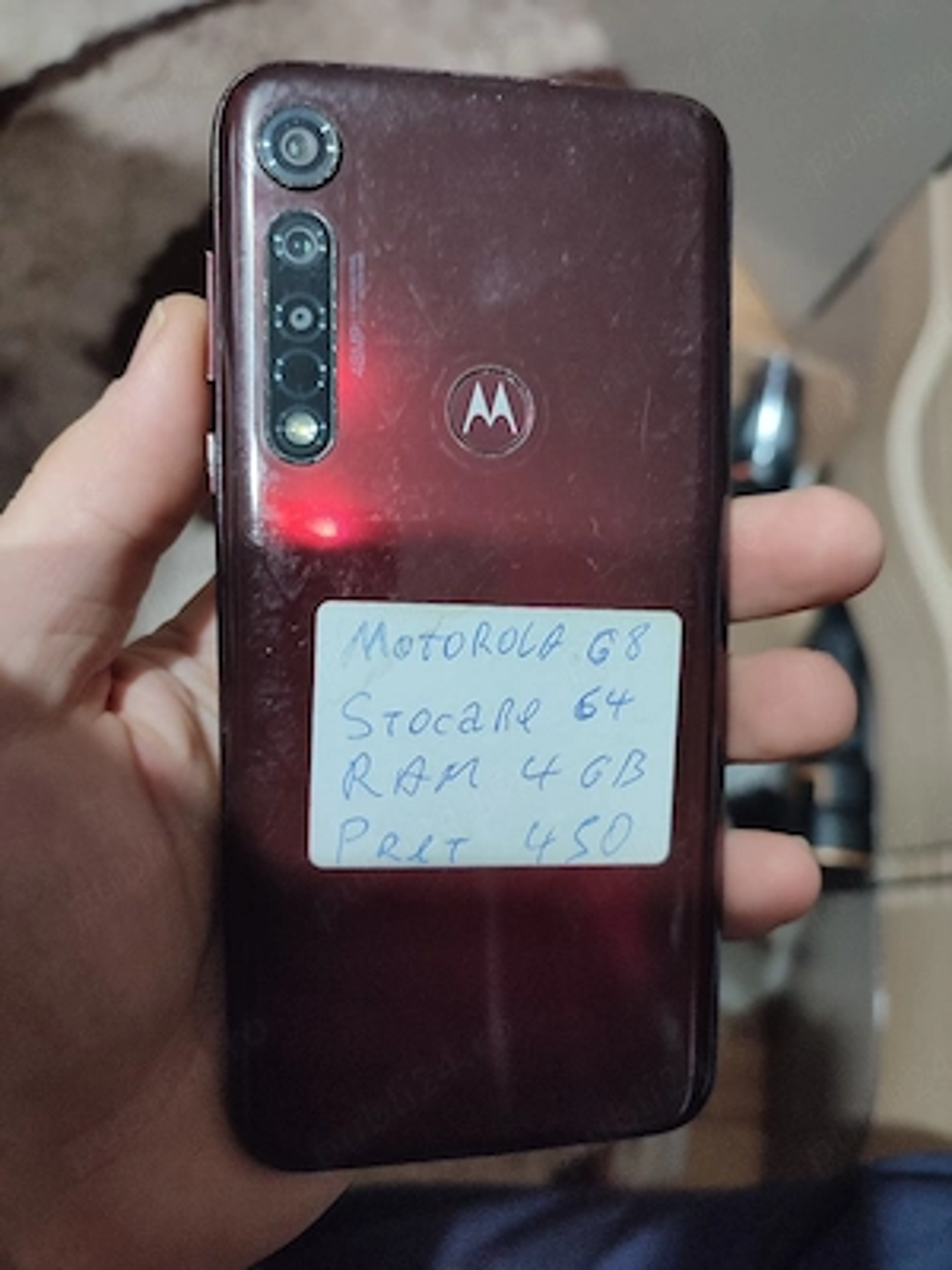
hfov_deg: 54.9
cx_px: 476
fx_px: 917
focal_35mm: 25
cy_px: 635
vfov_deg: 69.4
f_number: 1.9
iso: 440
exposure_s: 1/20
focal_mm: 6.04
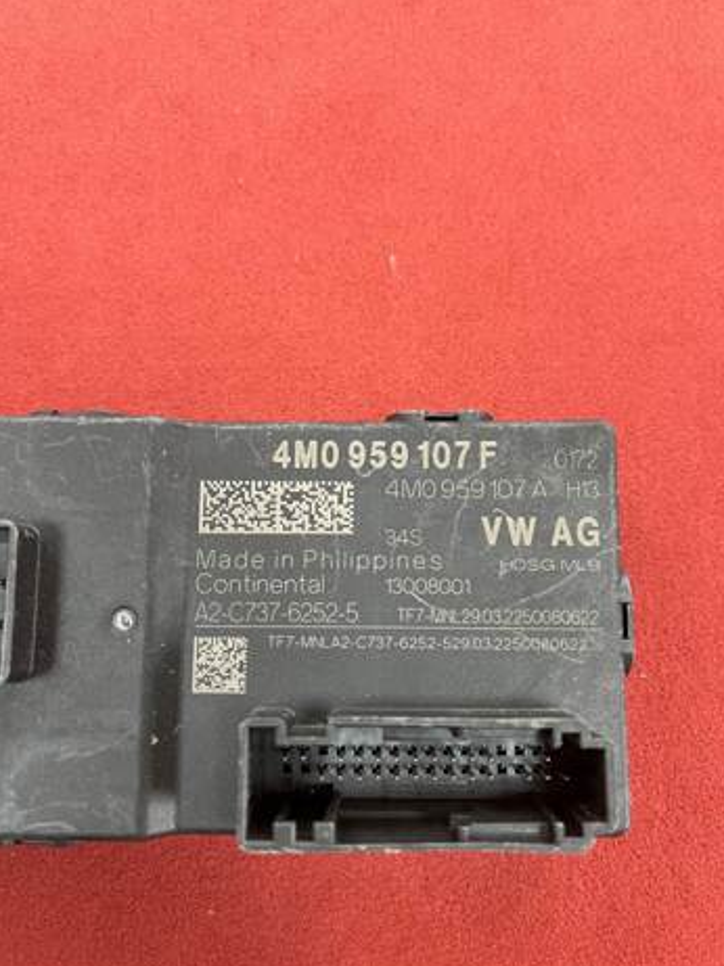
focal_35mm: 27
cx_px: 369
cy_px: 493
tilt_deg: -80.8
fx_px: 754
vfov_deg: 65.3
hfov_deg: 51.3
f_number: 1.6
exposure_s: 1/60
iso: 160
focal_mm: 5.1
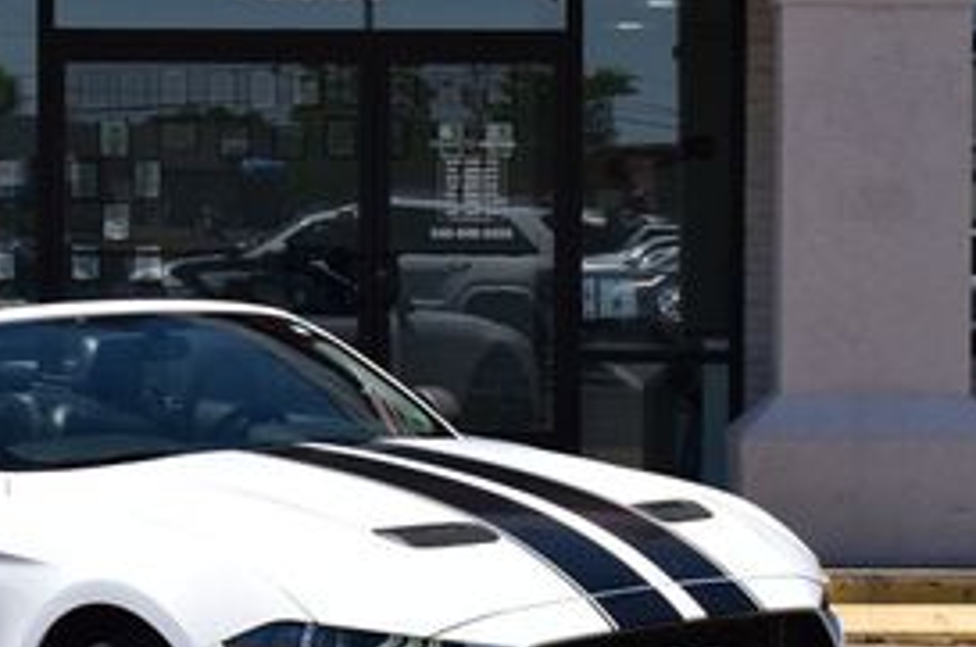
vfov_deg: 12.5
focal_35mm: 109
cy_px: 293
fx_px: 2955
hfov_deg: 18.7
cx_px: 329
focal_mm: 31
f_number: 11
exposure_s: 1/500
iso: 320
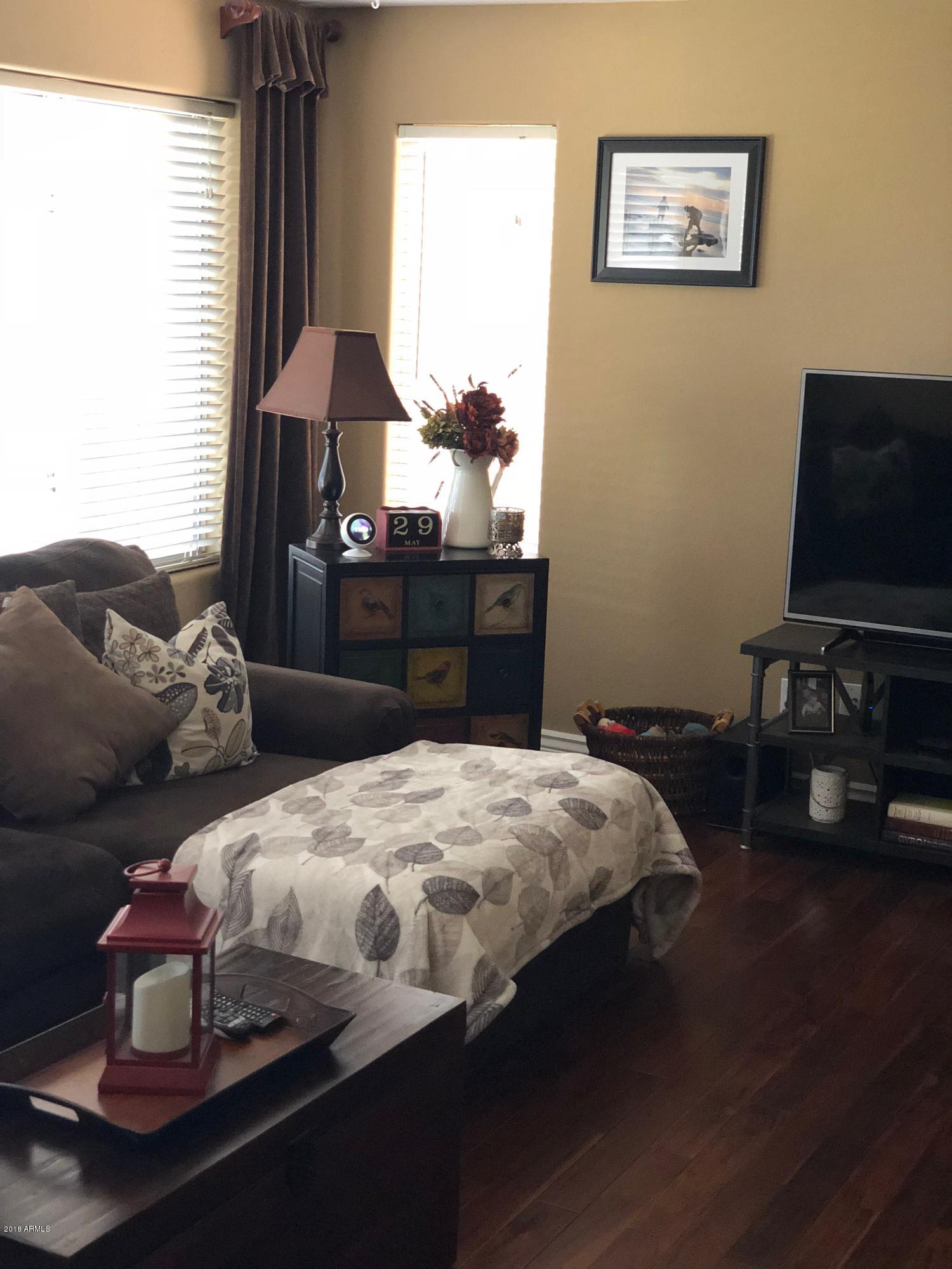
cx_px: 476
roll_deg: -2.4
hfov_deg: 28.0
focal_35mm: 52
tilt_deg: -10.8
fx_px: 1907
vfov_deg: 36.8
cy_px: 634
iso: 160
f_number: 2.4
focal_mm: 6
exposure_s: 1/13
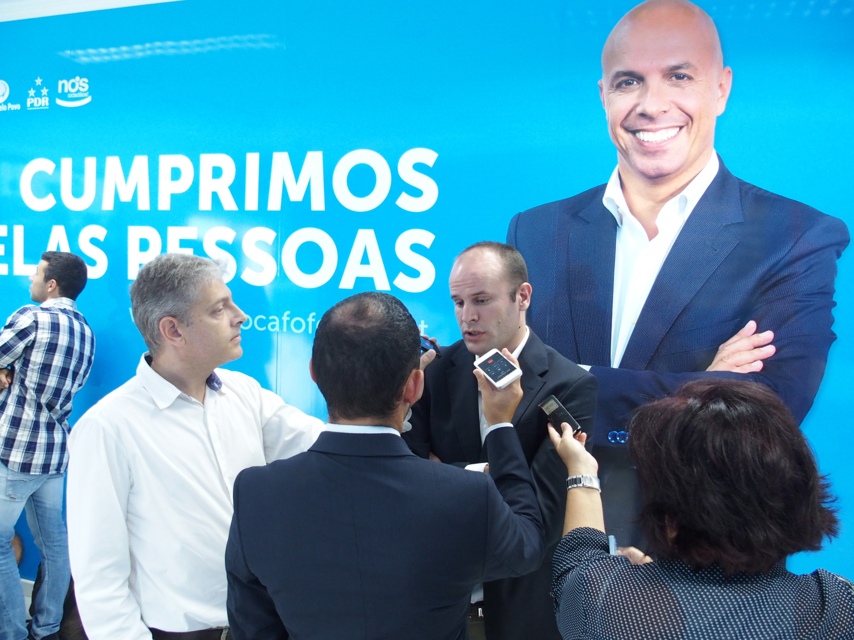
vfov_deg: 49.7
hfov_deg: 63.4
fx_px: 691
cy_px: 320
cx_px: 427
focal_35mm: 28
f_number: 2.8
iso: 500
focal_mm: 6
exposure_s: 1/30
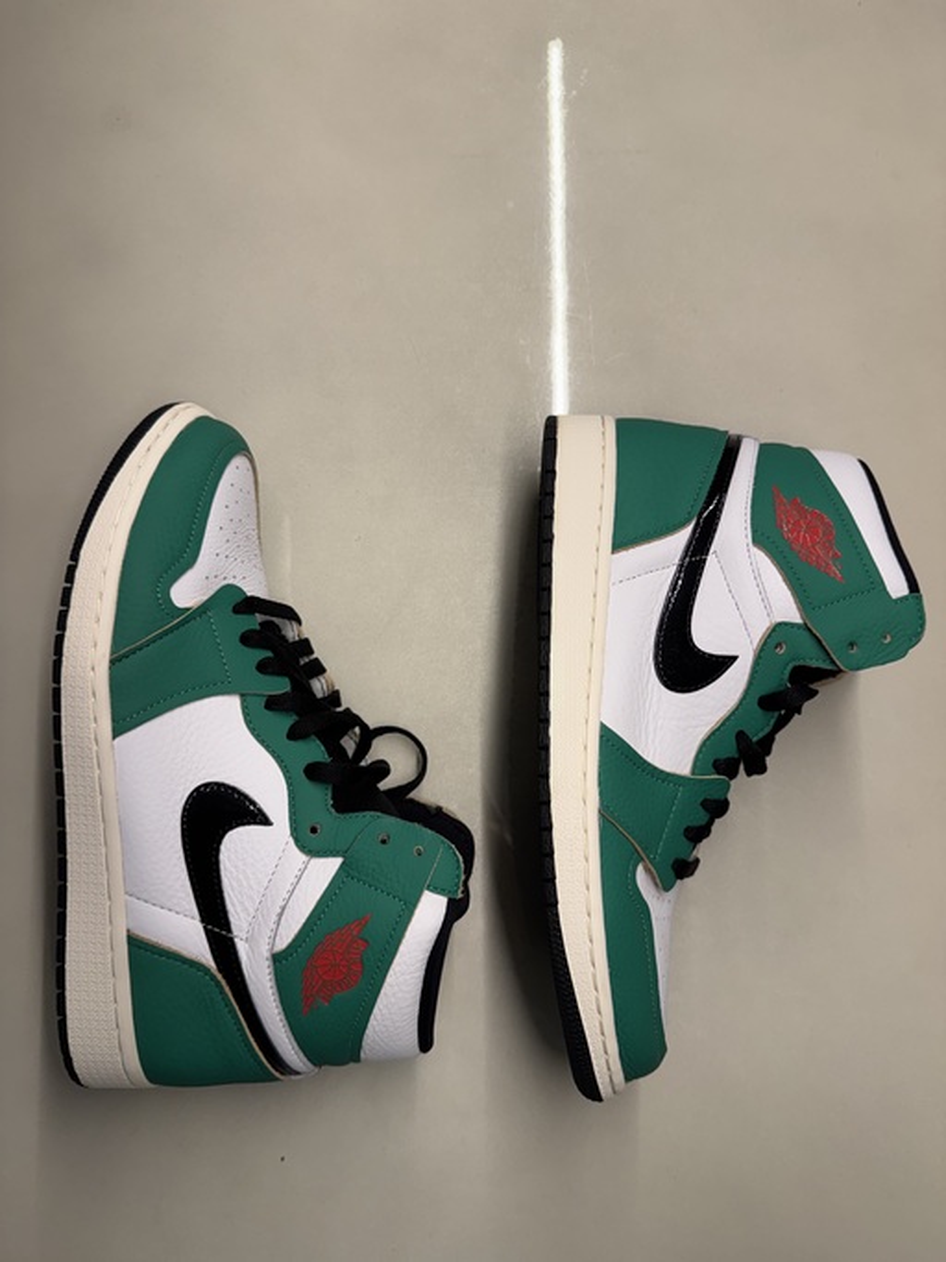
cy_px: 631
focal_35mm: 24
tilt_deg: -83.0
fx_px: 875
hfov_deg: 56.8
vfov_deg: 71.6
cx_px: 473
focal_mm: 6.76
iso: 64
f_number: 1.78
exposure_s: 1/197
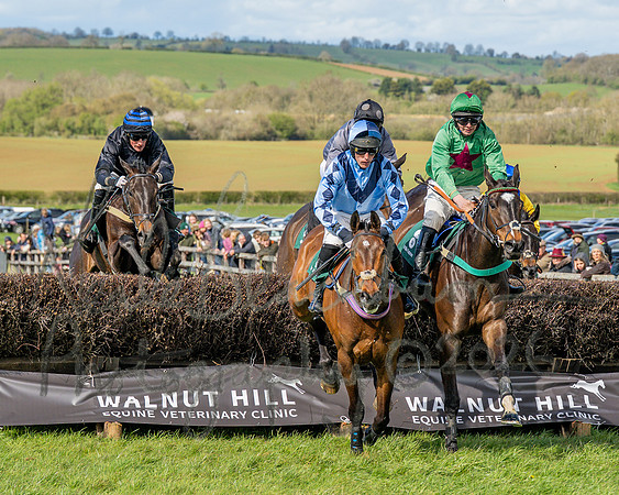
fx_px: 3921
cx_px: 378
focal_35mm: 214
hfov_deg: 9.0
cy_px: 248
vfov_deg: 7.2
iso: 200
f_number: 4
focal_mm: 86
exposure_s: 1/1600
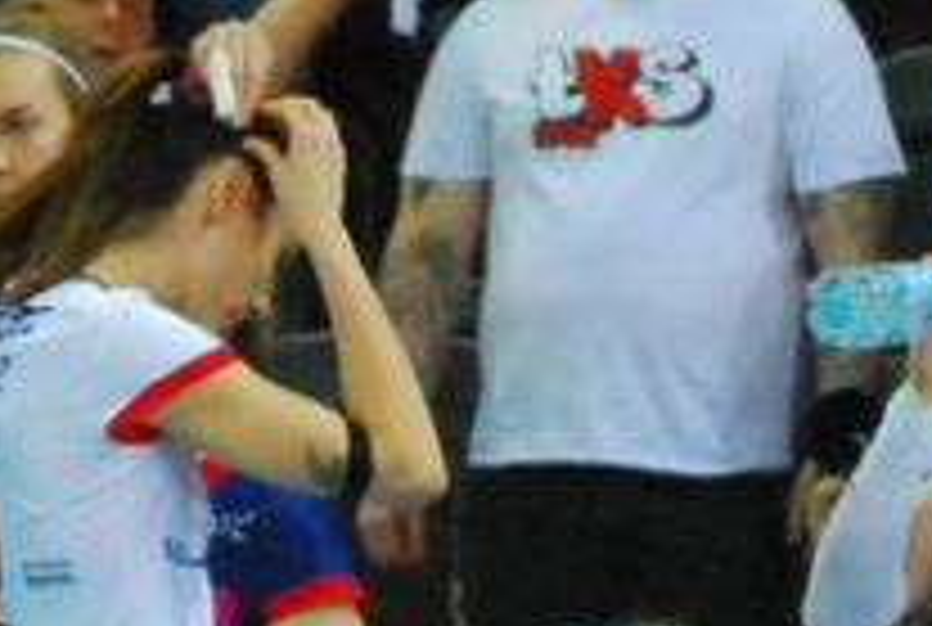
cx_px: 783
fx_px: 20185
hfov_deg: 2.6
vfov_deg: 1.8
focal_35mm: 778
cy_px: -1148
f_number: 2.8
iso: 1600
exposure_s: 1/500
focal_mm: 70
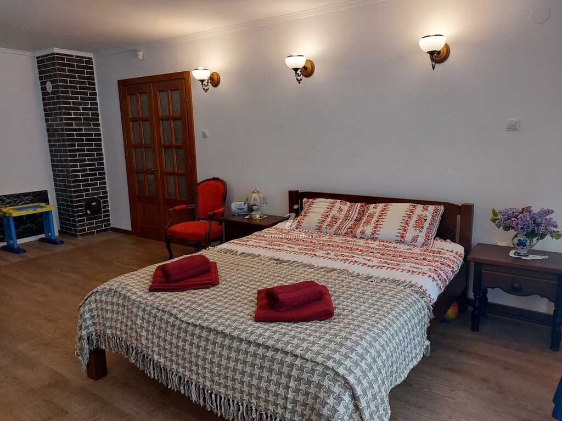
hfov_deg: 71.6
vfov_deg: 56.8
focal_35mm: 24
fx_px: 390
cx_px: 281
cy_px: 210
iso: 100
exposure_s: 1/60
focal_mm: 5.23
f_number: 1.8
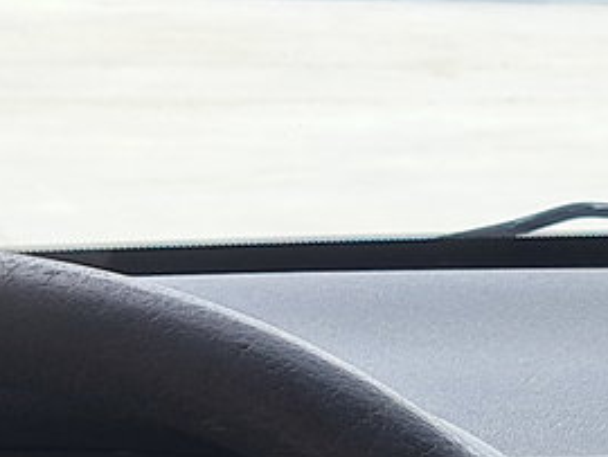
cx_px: 968
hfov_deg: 13.0
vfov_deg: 10.0
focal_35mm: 142
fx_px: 2496
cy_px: 772
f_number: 1.8
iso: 50
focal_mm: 5.23
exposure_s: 1/161
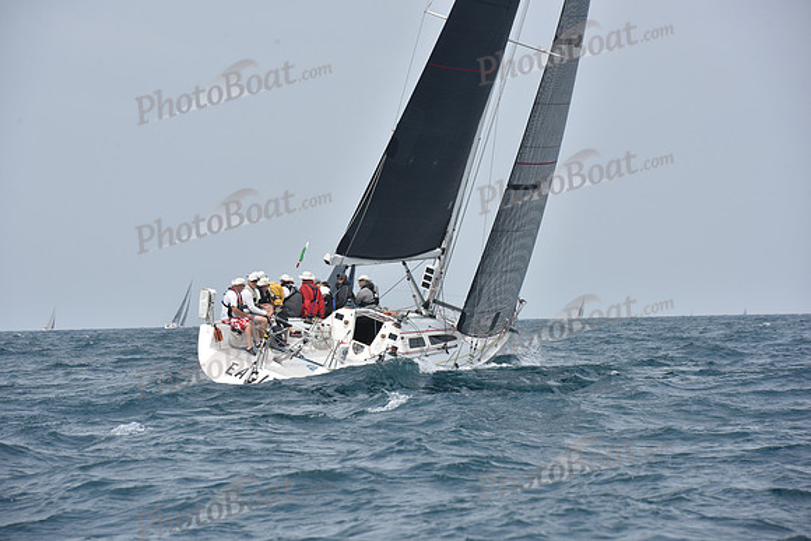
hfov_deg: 10.3
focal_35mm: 200
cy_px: 270
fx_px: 4506
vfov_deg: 6.9
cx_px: 406
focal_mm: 200
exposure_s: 1/800
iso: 250
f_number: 10
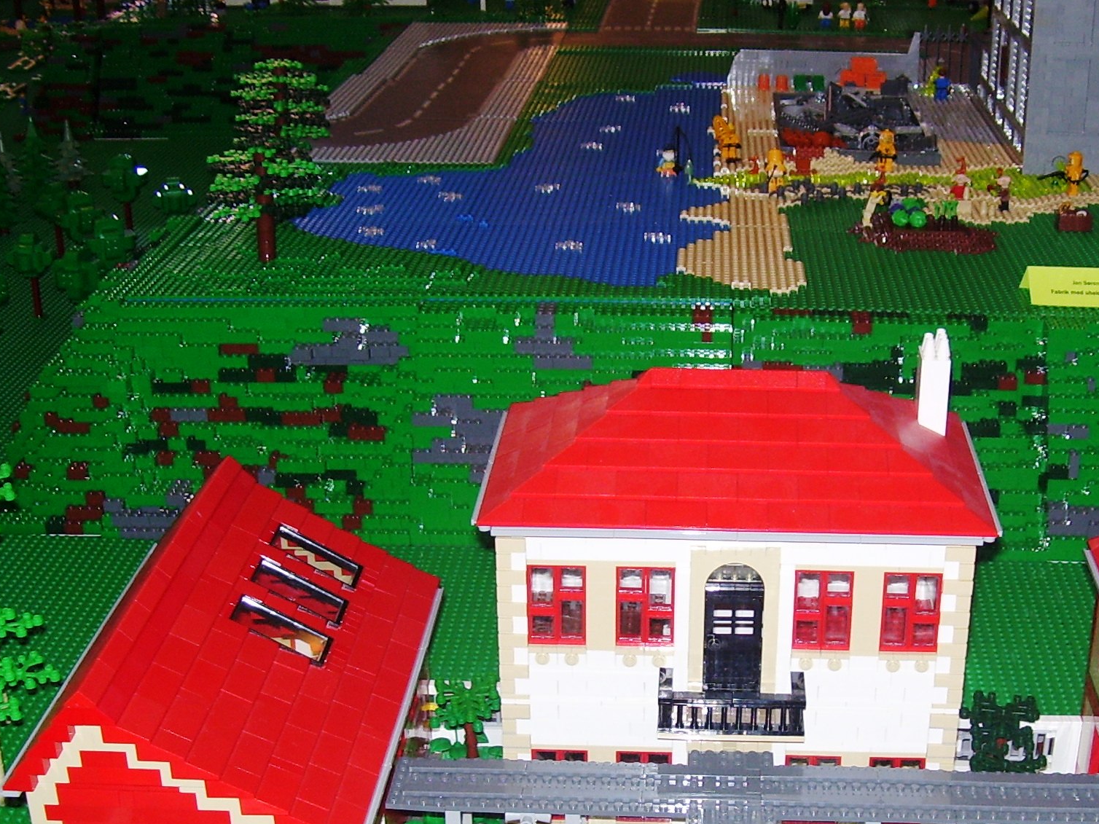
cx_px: 654
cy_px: 629
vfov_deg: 26.2
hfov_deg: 34.8
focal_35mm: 55
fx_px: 1746
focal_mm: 6
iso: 80
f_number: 2.7
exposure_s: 1/60
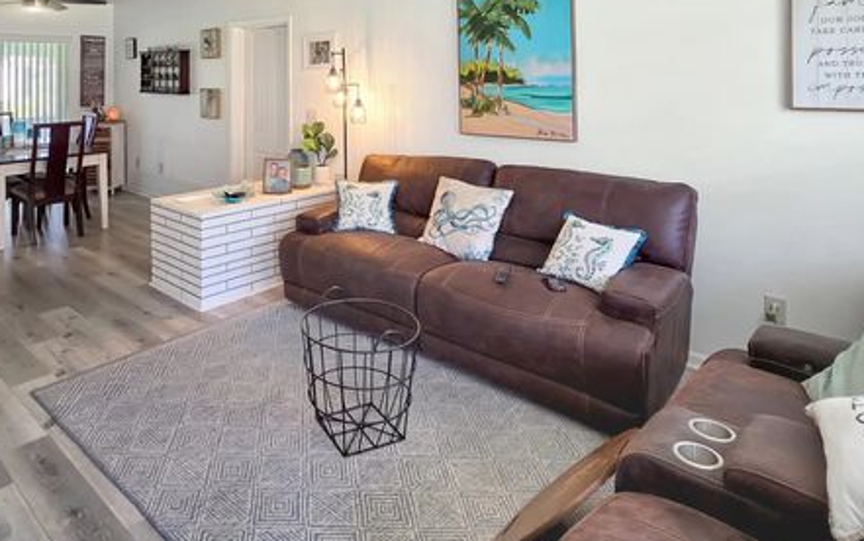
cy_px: 131
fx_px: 471
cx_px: 319
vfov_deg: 56.6
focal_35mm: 20
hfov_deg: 83.3
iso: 160
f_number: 2.2
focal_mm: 2.2
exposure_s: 1/120
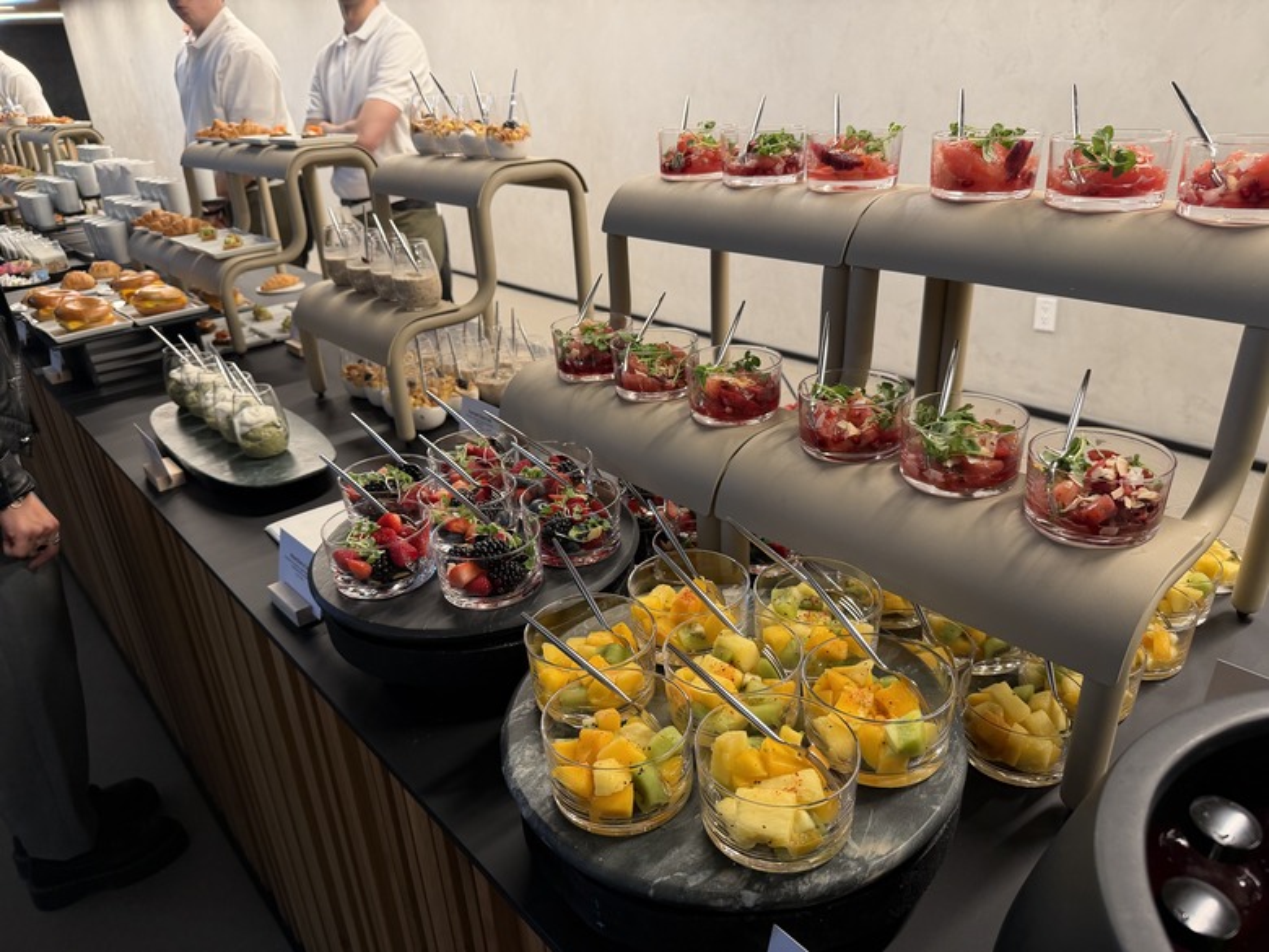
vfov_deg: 56.8
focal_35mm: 24
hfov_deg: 71.6
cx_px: 634
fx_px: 880
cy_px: 476
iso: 160
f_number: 1.78
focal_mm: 6.76
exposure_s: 1/60
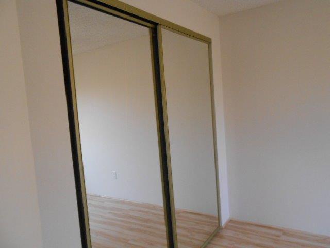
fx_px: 248
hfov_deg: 67.3
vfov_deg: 53.1
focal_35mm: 26
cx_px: 165
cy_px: 124
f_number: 3.5
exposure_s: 1/30
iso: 500
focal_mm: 4.6
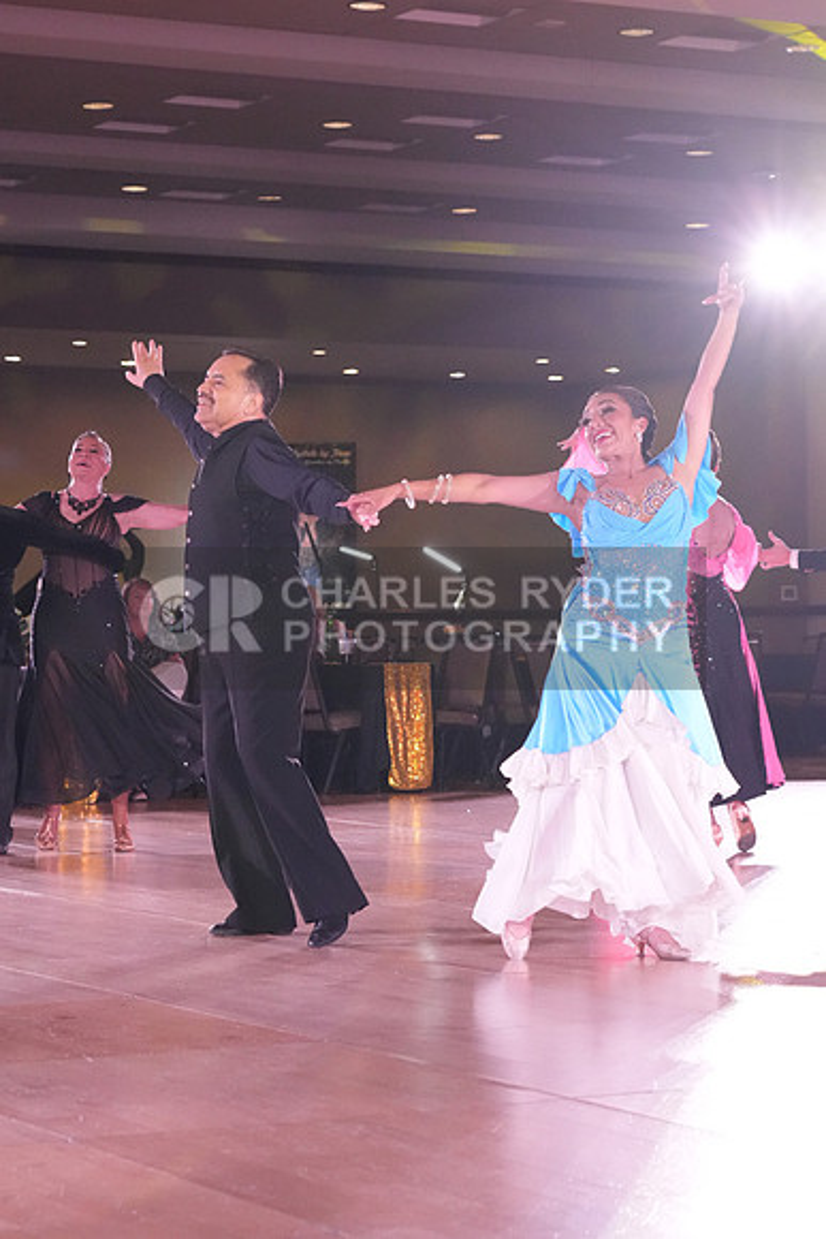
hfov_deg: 15.5
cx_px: 413
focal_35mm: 88
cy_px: 620
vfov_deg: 23.1
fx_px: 3027
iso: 6400
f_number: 5
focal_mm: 59
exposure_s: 1/400
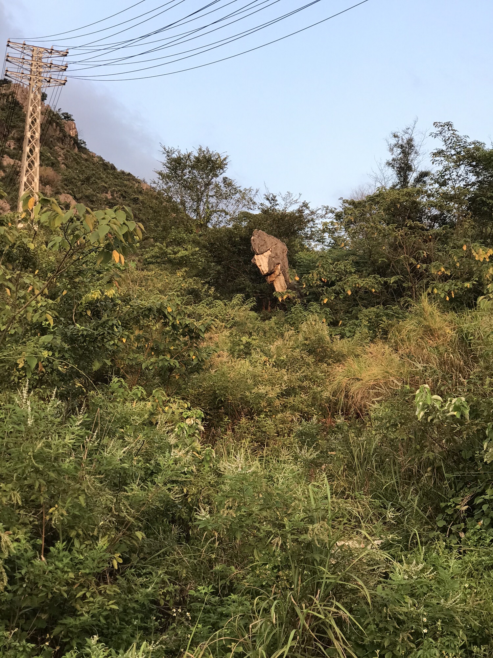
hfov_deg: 25.7
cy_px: 329
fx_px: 1082
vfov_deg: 33.8
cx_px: 246
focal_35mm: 57
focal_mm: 6.6
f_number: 2.8
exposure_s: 1/100
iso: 25
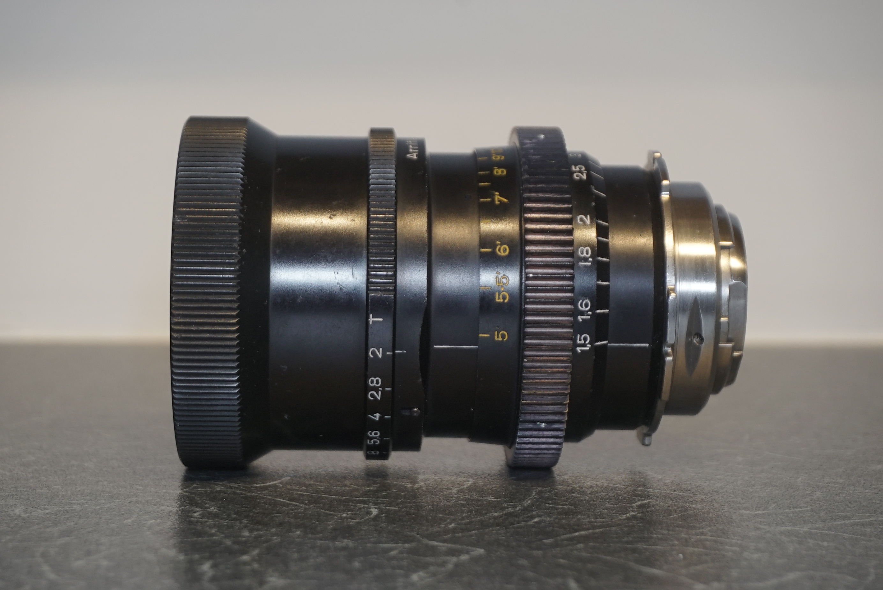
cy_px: 295
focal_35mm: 75
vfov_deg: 18.2
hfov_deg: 27.0
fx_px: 1840
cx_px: 442
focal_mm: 50
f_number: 7.1
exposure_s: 1/60
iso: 800
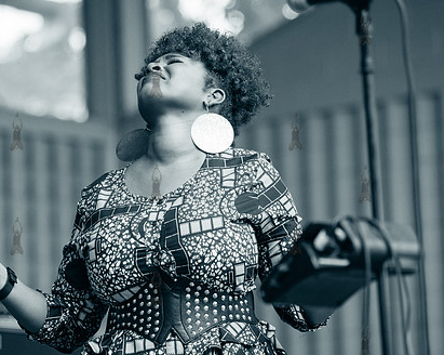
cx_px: 155
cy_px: 202
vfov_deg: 7.8
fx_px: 2586
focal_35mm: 197
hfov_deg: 9.8
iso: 1250
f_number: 2.8
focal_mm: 125
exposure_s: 1/1000
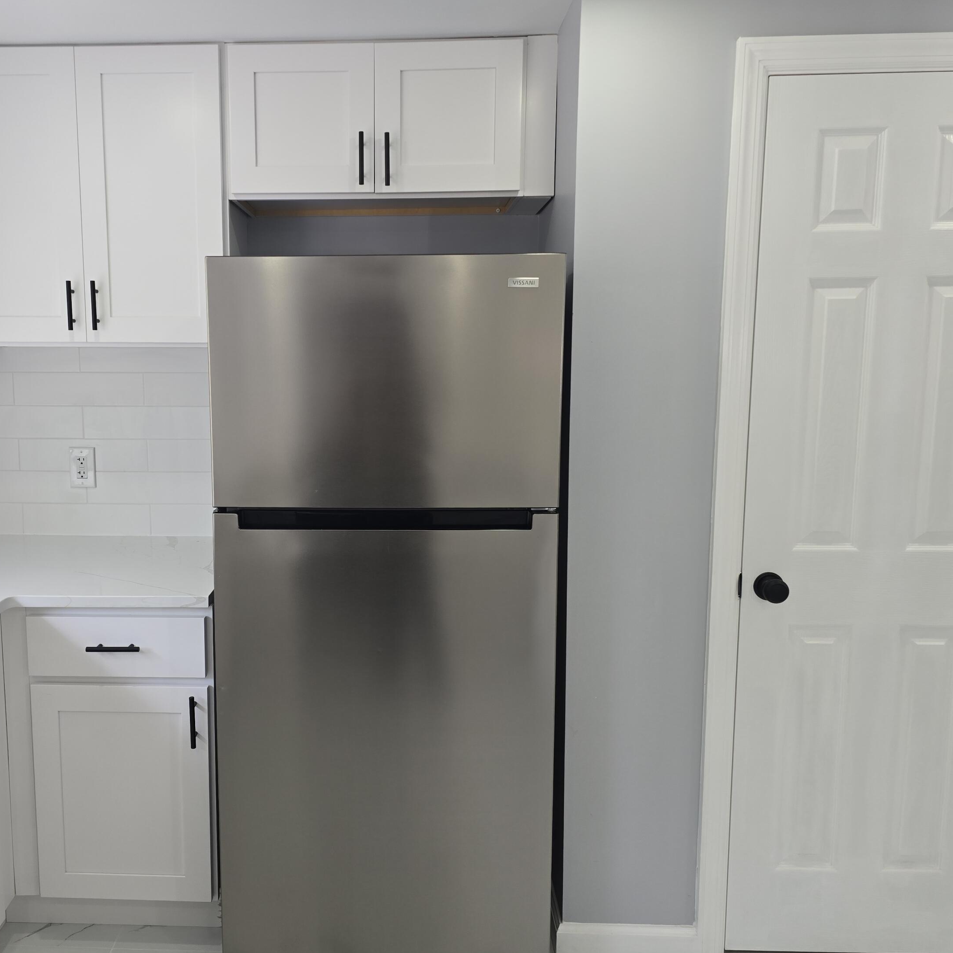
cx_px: 357
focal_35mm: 28
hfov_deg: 56.6
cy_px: 484
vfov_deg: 57.3
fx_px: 872
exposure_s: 1/120
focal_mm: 6.3
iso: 64
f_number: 1.7
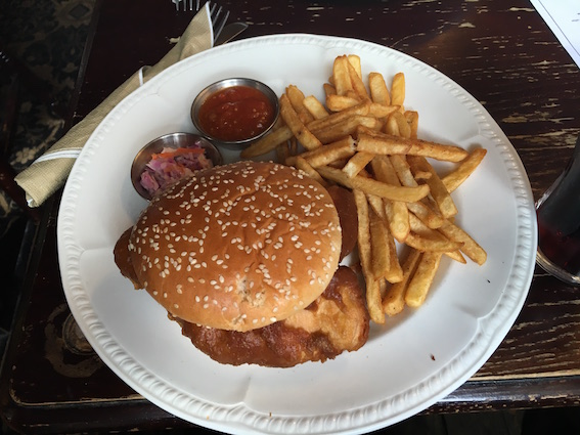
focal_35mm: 29
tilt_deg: -58.7
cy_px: 218
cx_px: 290
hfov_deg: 61.7
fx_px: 486
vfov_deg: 48.2
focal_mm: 4.15
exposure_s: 1/33
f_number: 2.2
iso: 32
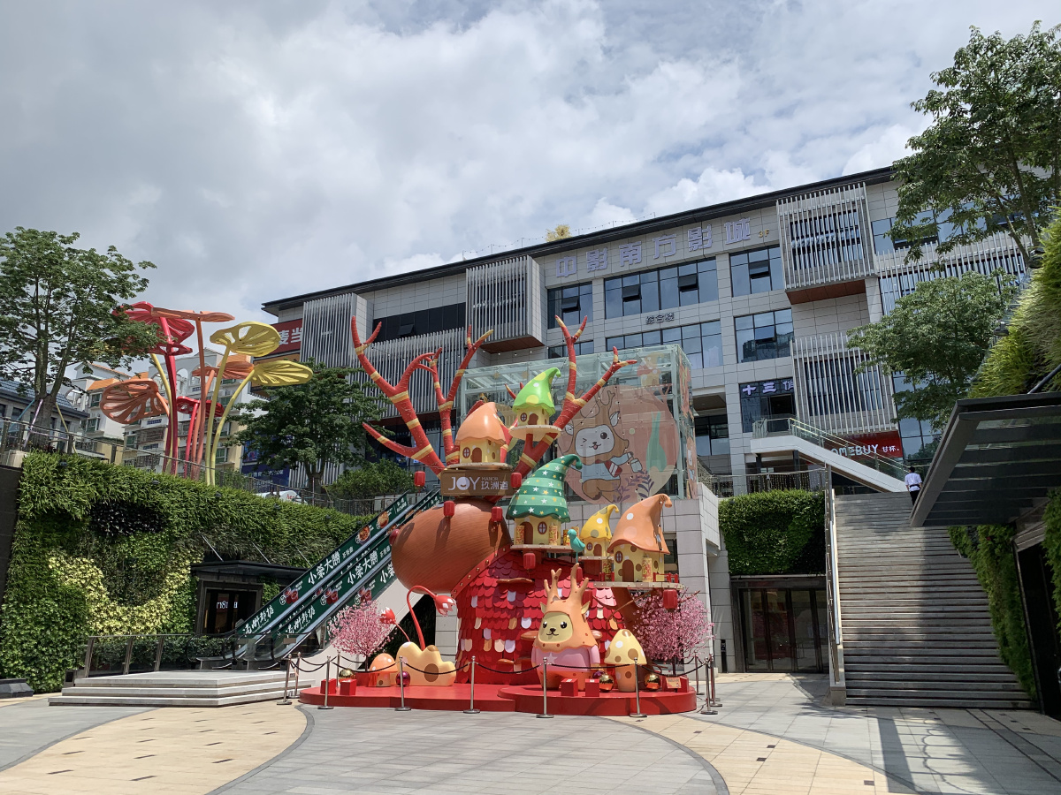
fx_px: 797
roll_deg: +0.5
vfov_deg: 53.1
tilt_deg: +17.8
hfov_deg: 67.3
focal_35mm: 26
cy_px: 398
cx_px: 530
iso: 25
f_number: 1.8
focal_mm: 4.25
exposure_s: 1/4673
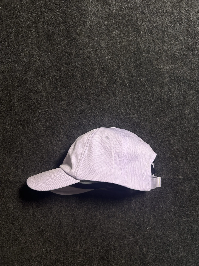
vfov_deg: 67.3
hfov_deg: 53.1
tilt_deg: -77.2
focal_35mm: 26
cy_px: 133
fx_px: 199
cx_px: 100
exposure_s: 1/50
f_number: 1.5
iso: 80
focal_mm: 5.7
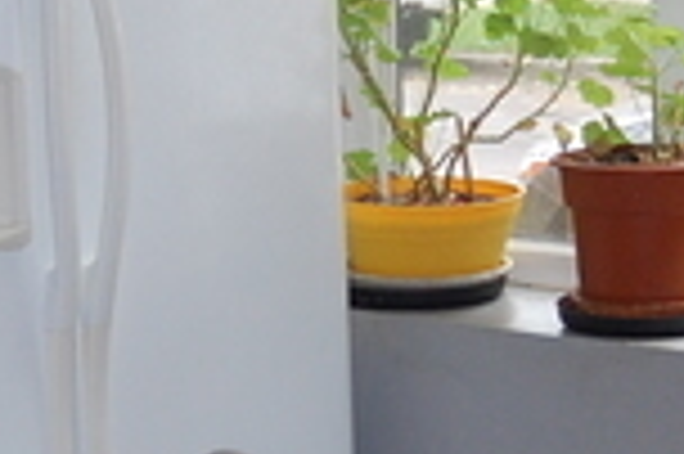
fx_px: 3378
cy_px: 285
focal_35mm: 178
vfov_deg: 7.7
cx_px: 252
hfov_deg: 11.6
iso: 400
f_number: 3.5
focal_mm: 18
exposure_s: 1/60
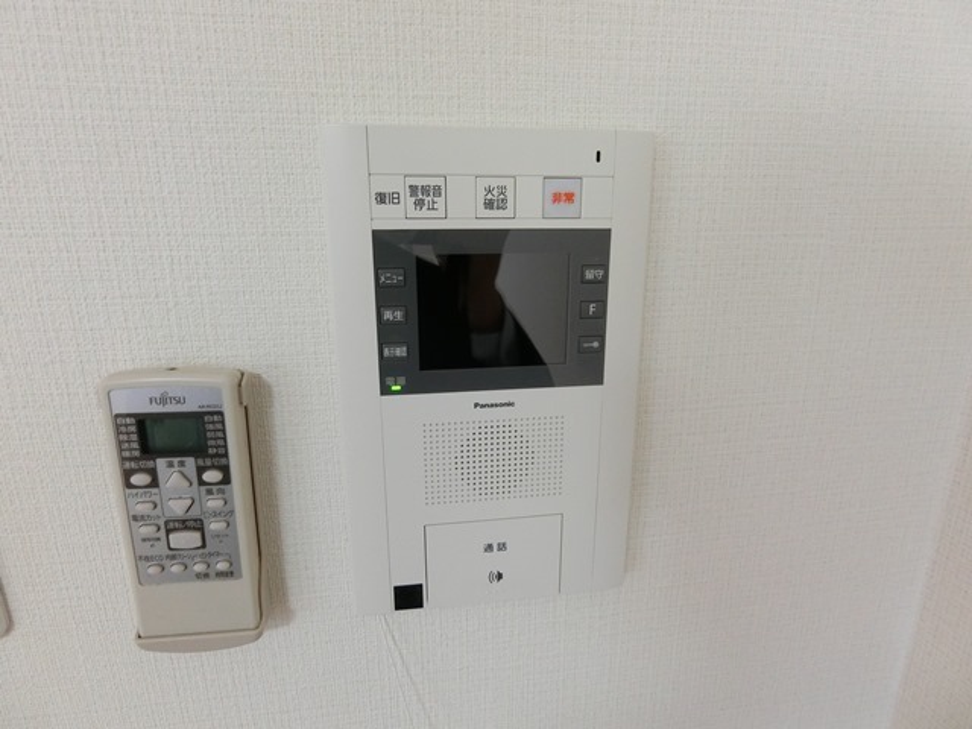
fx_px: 534
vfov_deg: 68.7
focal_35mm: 19
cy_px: 364
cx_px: 486
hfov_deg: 84.7
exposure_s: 1/60
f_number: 2.7
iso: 400
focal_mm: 4.06
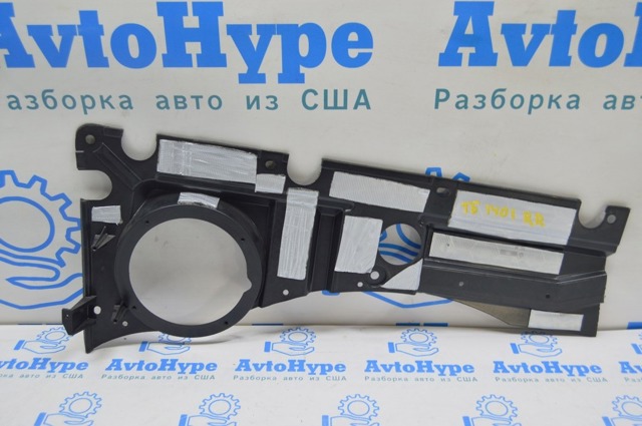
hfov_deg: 49.6
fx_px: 695
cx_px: 321
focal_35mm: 39
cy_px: 213
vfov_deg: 34.1
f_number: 5.6
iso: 400
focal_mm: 26
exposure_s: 1/20
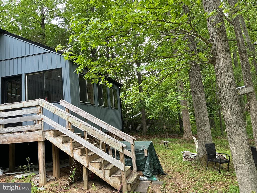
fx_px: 215
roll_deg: +5.1
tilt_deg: +7.9
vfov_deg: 48.2
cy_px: 96
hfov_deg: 61.7
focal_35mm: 29
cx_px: 128
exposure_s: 1/109
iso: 16
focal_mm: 3
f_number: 1.8
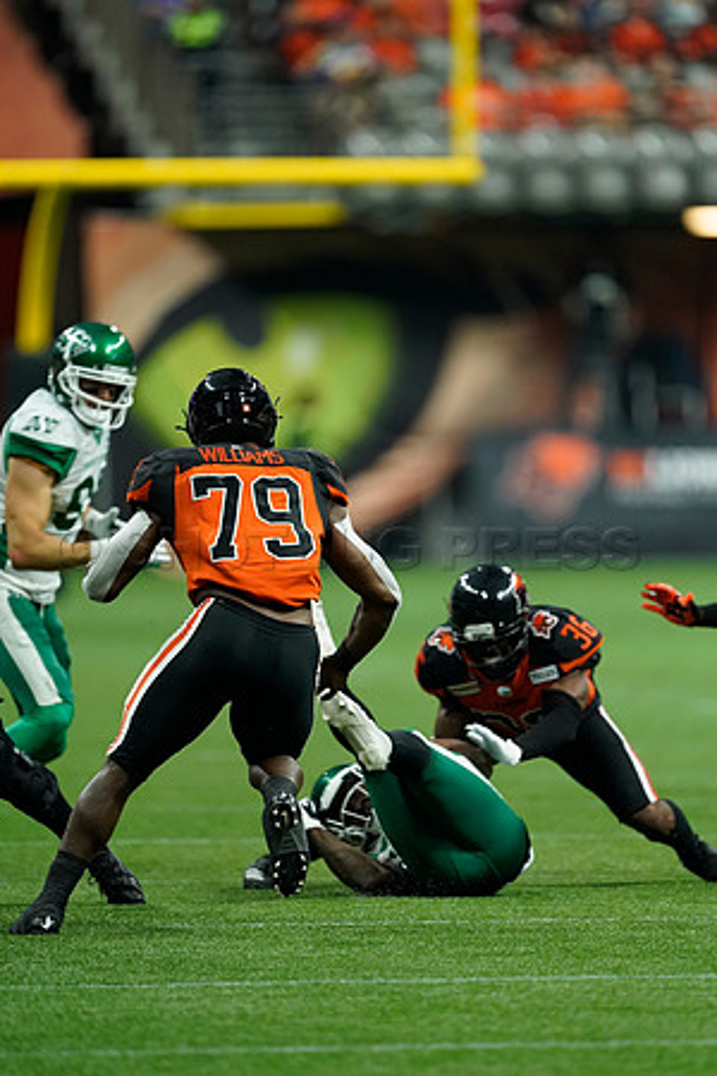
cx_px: 358
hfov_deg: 2.3
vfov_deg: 3.4
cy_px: 538
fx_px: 17924
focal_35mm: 600
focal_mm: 600
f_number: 4
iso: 5000
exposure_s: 1/2000
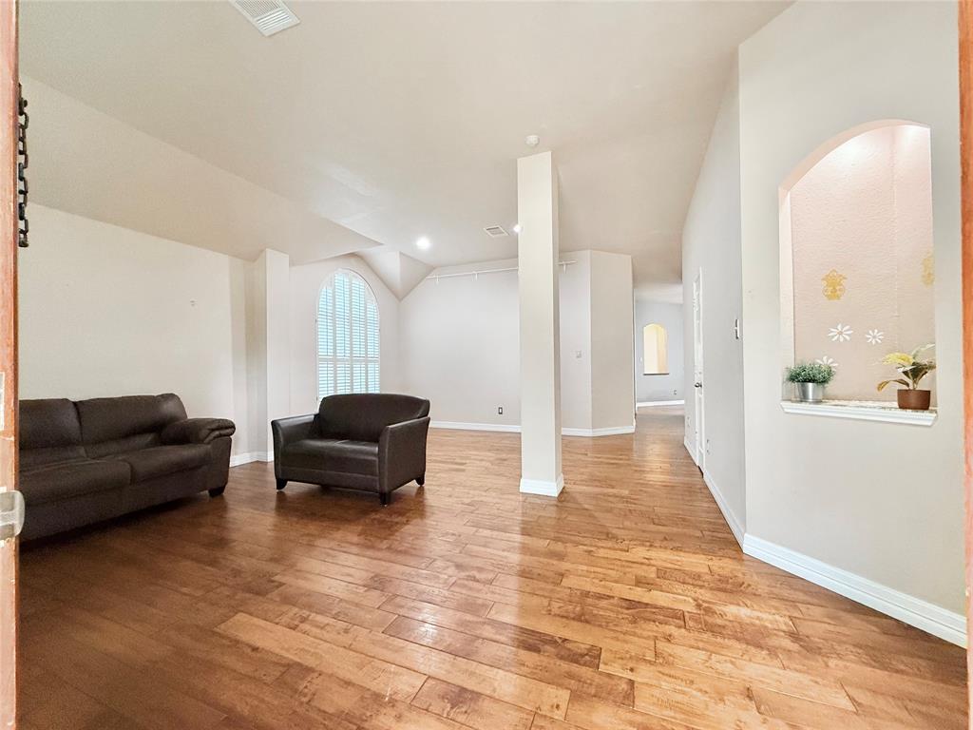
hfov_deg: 102.1
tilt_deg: +1.2
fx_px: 394
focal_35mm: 14
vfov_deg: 85.7
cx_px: 486
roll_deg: +0.7
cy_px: 365
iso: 500
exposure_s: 1/60
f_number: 2.2
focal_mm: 2.22
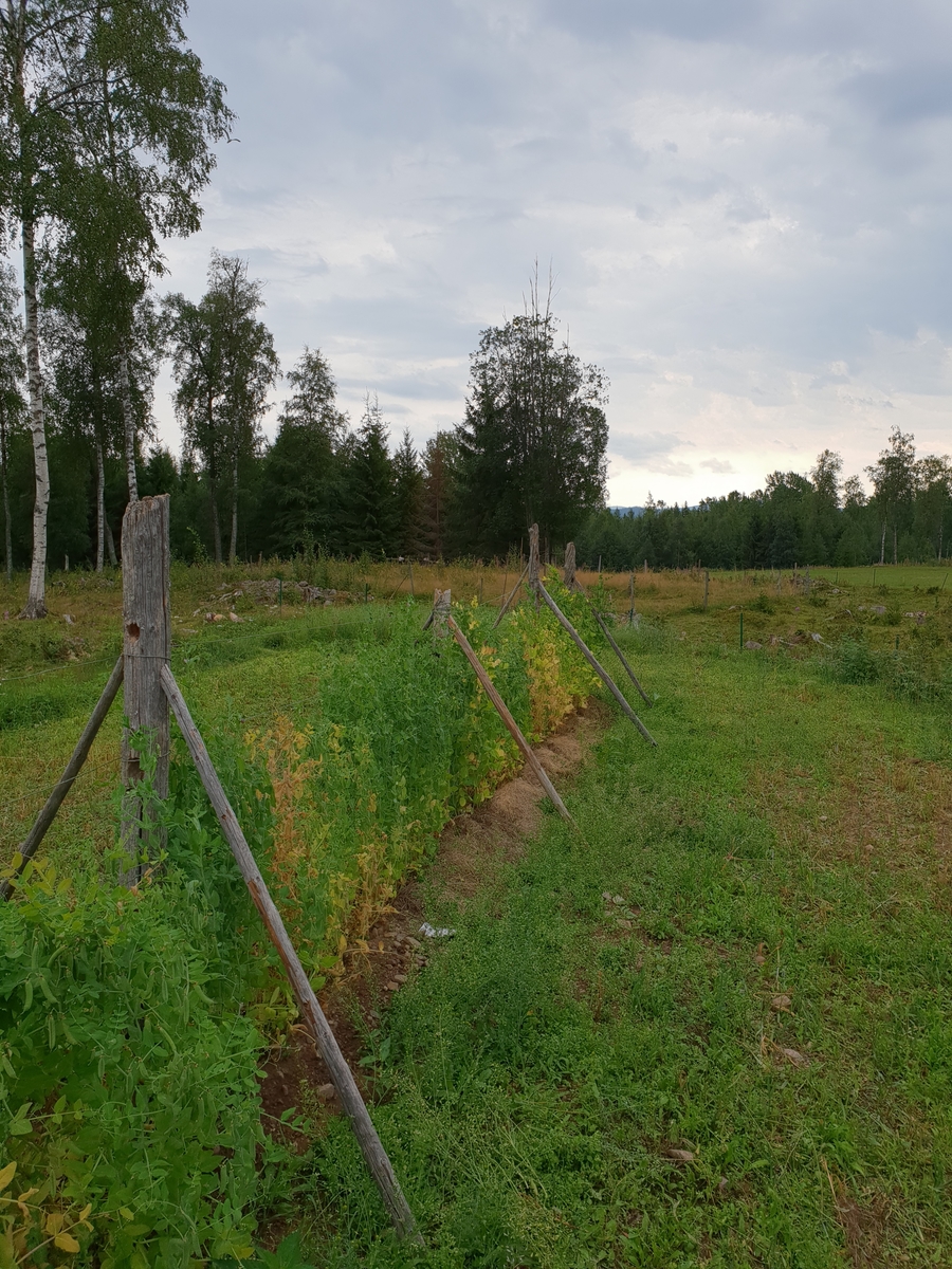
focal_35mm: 26
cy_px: 634
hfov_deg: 53.1
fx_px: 953
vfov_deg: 67.3
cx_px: 476
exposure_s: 1/392
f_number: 2.4
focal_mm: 4.3
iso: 50
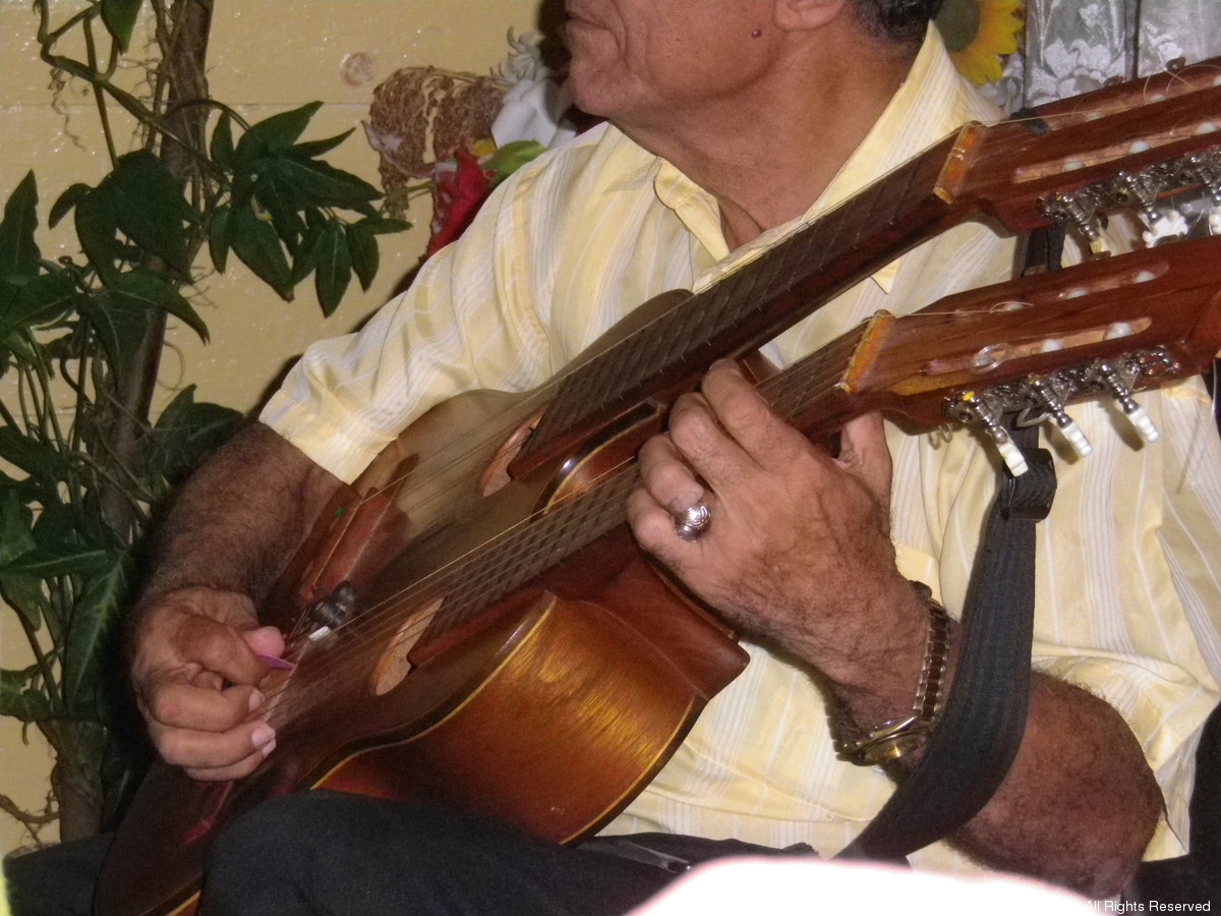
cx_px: 610
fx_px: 4303
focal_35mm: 122
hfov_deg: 16.1
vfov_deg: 12.1
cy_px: 458
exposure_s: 1/80
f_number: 5.5
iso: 800
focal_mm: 21.6
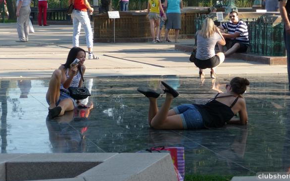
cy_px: 64
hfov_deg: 16.1
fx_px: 1027
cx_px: 146
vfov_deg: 10.1
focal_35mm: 130
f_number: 4.7
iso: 100
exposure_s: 1/160
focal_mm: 19.1
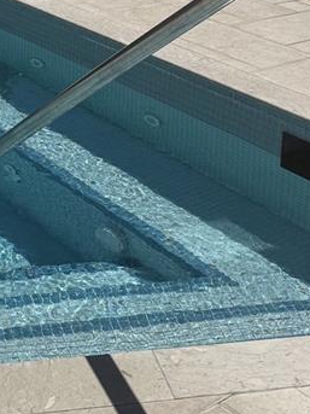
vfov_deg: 21.4
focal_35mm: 84
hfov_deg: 17.5
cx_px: 76
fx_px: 1004
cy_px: -104
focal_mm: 6.76
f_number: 1.78
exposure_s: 1/11905
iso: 80
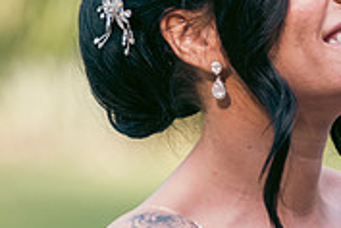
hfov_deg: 3.1
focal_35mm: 654
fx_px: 6194
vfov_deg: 2.1
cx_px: 381
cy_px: 78
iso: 100
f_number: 3.5
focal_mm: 200
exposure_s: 1/200
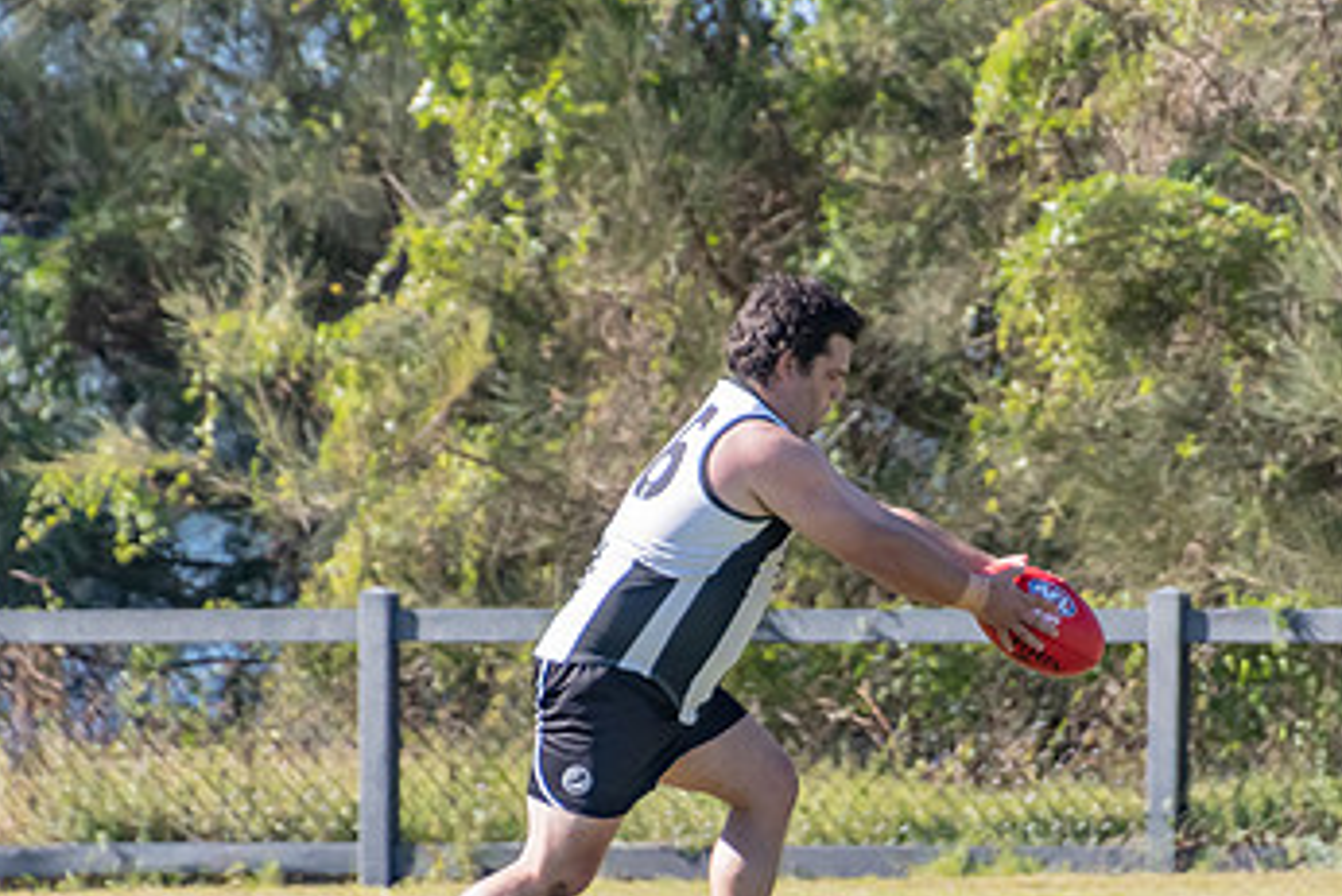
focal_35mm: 1247
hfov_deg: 1.7
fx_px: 46502
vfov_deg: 1.1
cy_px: 616
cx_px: 826
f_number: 6.3
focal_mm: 400
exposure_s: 1/2500
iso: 800
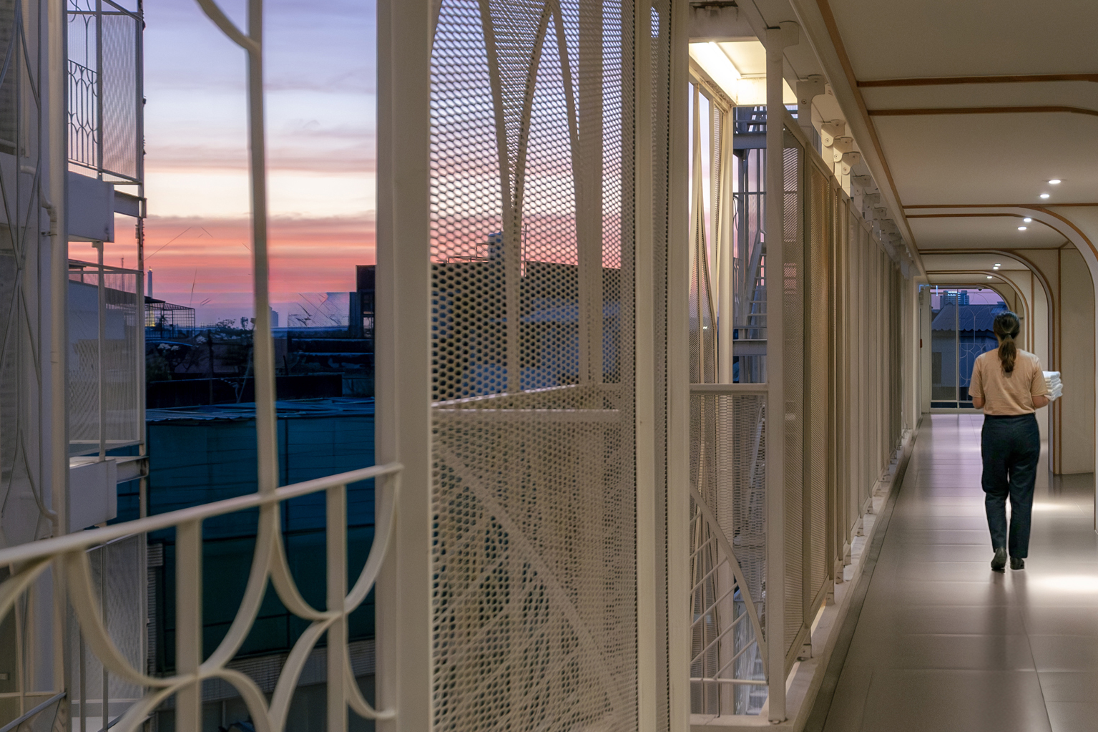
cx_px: 795
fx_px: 1311
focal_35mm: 43
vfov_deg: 31.2
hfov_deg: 44.2
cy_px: 400
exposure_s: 1/75
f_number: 4.5
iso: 3200
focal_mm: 14.5
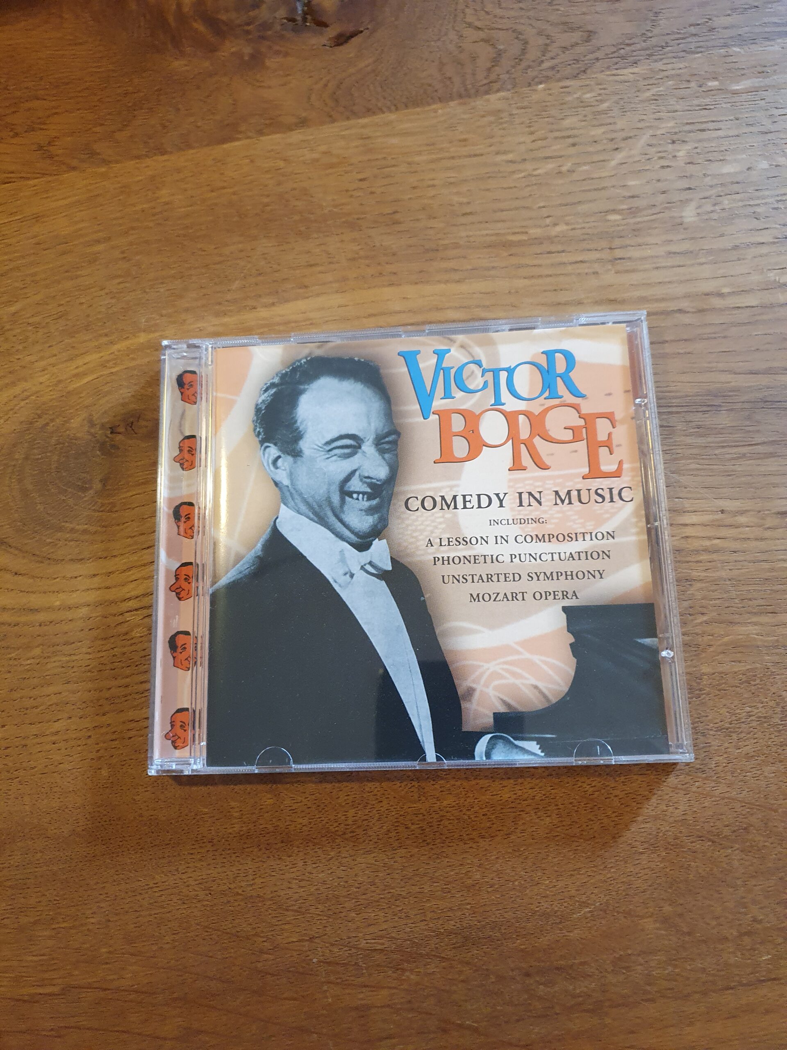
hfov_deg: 53.1
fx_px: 788
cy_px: 525
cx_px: 394
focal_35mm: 26
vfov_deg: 67.3
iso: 320
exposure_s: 1/50
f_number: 1.5
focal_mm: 4.32
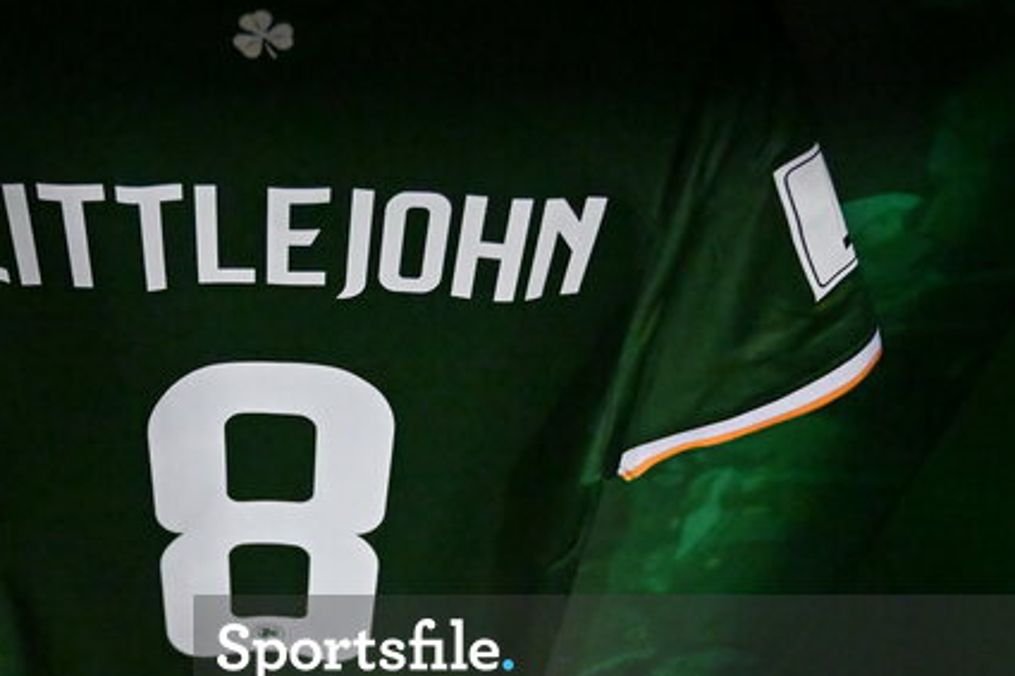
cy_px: 496
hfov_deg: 46.4
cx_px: 313
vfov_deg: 32.1
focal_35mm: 41
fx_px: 1155
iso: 20000
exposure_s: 1/1600
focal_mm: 17
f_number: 2.8
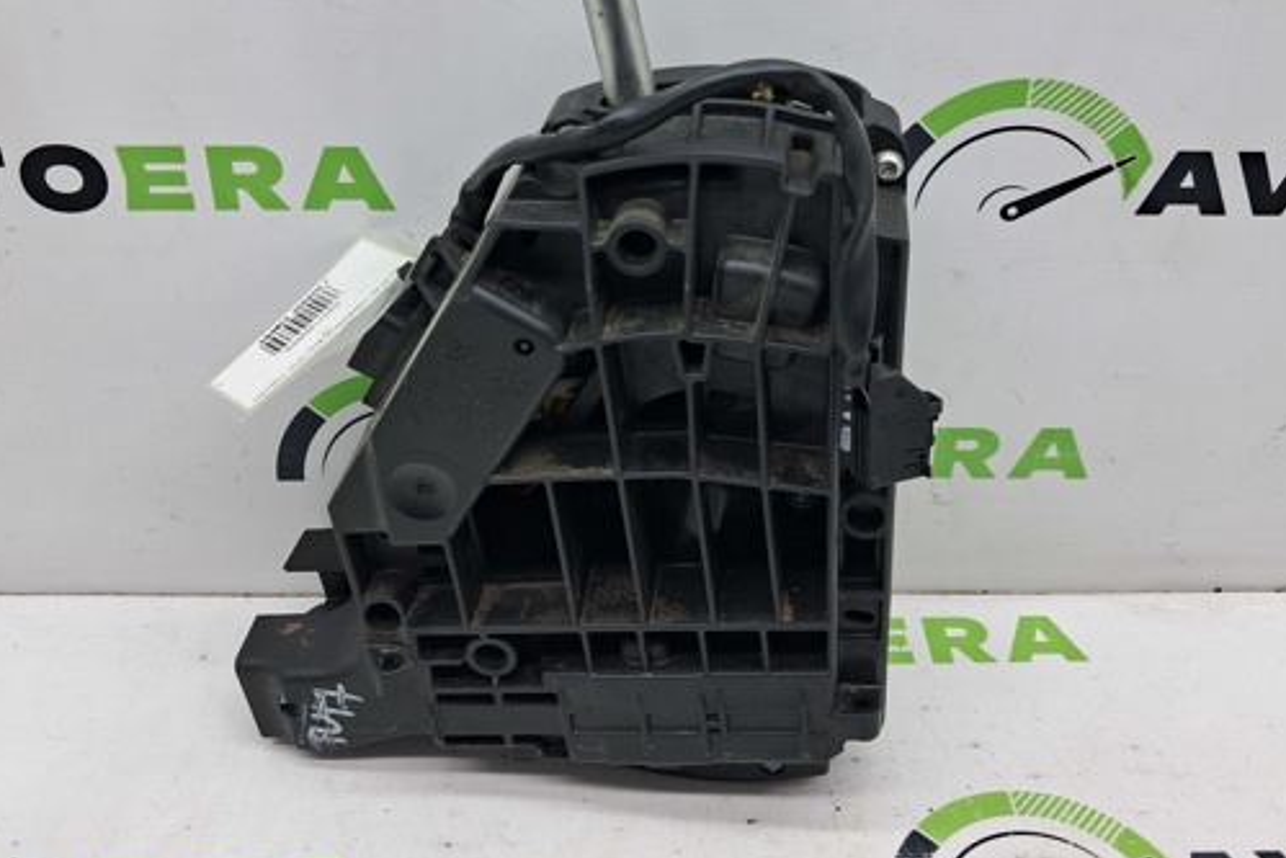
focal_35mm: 36
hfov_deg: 53.1
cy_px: 300
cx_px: 644
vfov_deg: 36.6
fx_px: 1286
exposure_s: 1/50
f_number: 1.8
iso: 50
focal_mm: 4
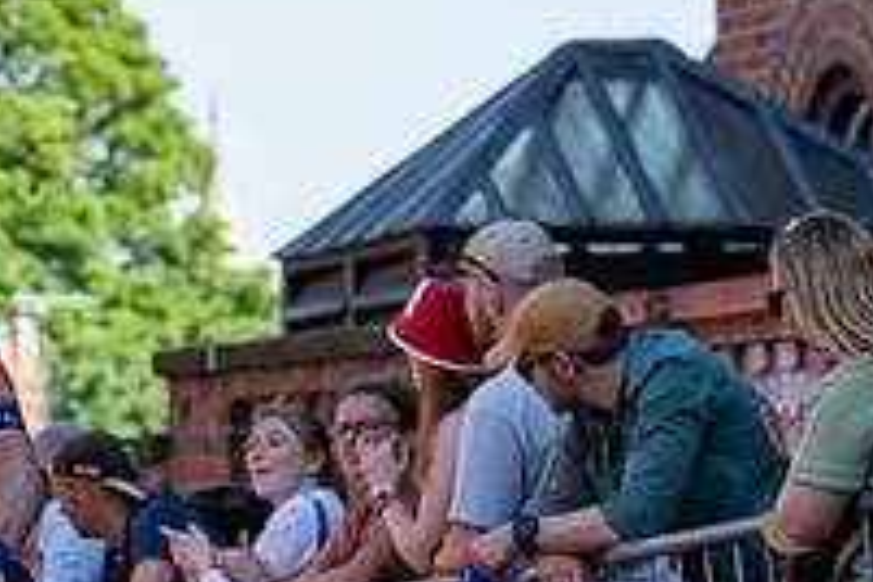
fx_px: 6062
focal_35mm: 250
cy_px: 549
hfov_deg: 8.1
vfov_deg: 5.5
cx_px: -245
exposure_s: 1/1000
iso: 320
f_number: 3.5
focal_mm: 78
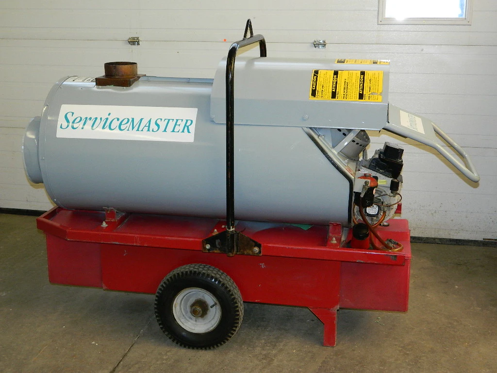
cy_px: 186
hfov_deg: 40.4
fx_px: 675
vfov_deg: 30.9
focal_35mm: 47
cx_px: 248
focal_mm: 8.4
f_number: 3.6
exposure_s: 1/50
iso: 200
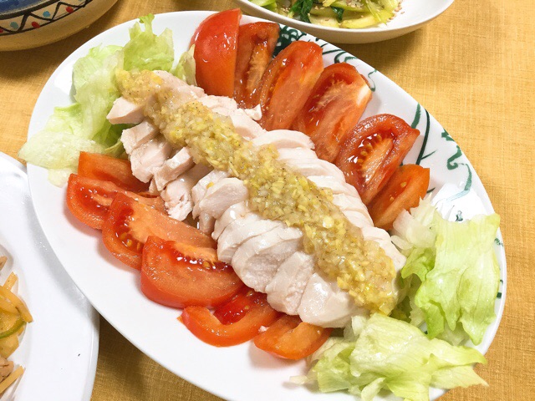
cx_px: 268
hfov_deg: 58.4
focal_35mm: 31
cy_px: 200
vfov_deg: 45.4
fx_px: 479
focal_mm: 3.3
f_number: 2.4
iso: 64
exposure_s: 1/30
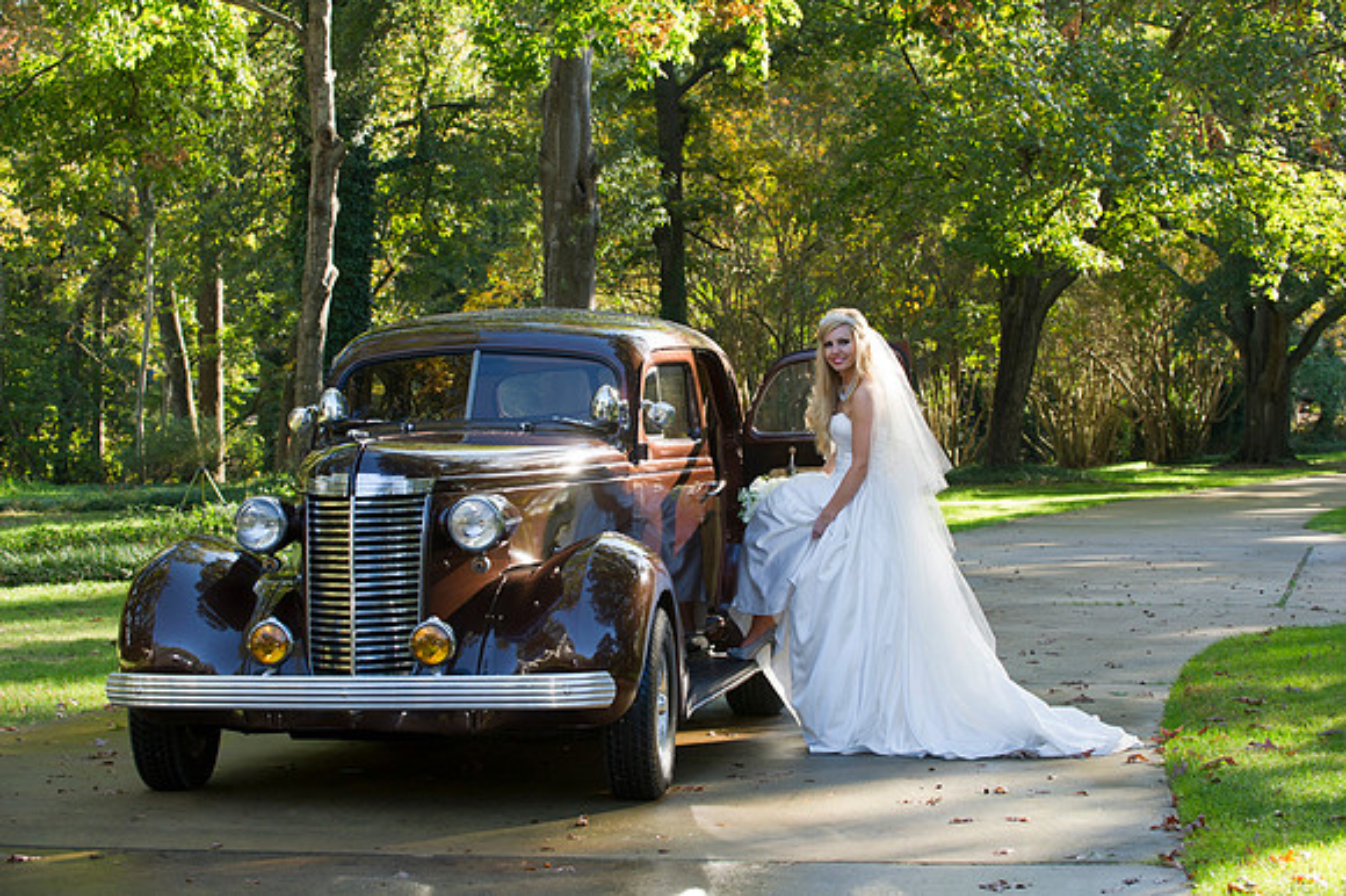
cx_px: 673
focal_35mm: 82
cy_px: 448
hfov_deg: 24.8
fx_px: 3064
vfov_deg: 16.6
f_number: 5.6
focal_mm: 82
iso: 500
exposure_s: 1/125
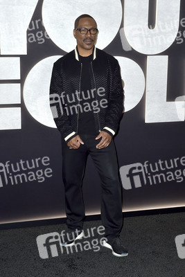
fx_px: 424
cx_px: 92
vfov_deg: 36.2
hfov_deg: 24.6
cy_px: 138
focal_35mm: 55
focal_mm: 55
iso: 640
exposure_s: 1/250
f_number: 6.3
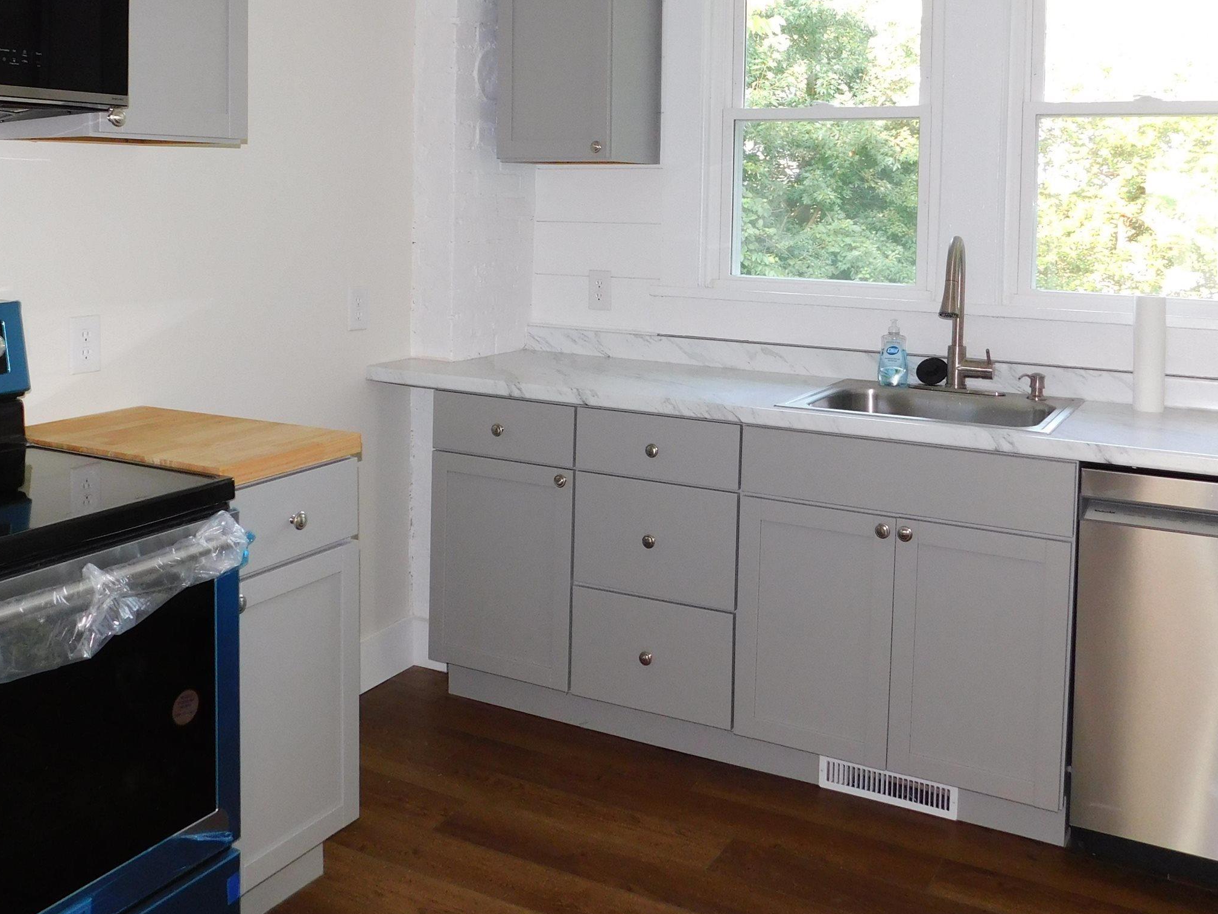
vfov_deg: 39.7
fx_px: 1231
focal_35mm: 35
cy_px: 241
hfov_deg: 52.6
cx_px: 611
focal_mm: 4
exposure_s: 1/30
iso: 200
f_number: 3
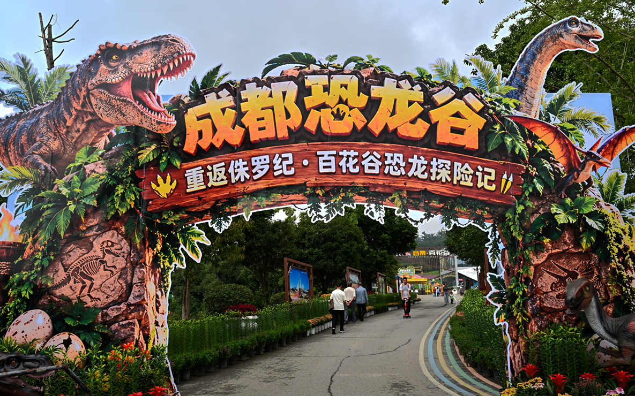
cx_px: 318
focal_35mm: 33
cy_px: 188
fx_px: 563
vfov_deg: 38.8
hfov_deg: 58.9
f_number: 8
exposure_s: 1/125
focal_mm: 31.5
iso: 160
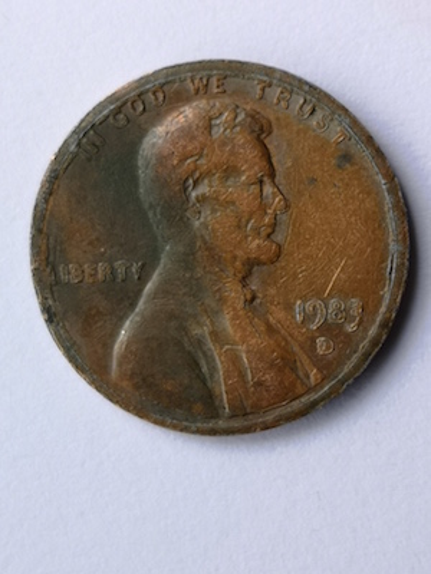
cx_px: 216
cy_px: 287
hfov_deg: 13.2
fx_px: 1859
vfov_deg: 17.6
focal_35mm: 112
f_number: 1.8
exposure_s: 1/126
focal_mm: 5.58
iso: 50
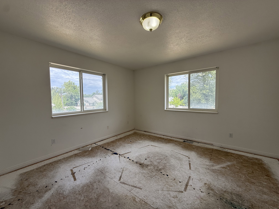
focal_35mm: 14
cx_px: 140
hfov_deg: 102.1
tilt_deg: -2.5
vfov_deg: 85.7
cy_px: 104
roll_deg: +0.3
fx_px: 113
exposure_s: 1/433
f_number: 2.2
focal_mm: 2.22
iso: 64
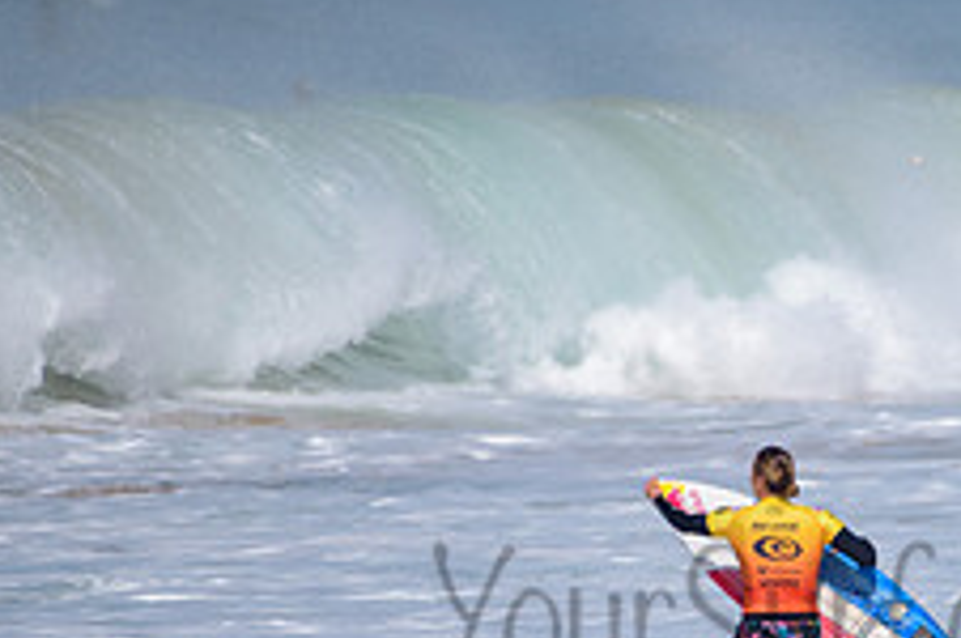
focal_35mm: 1286
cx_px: 872
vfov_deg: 1.1
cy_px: 572
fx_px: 34280
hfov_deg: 1.6
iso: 160
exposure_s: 1/2000
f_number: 5.6
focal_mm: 500
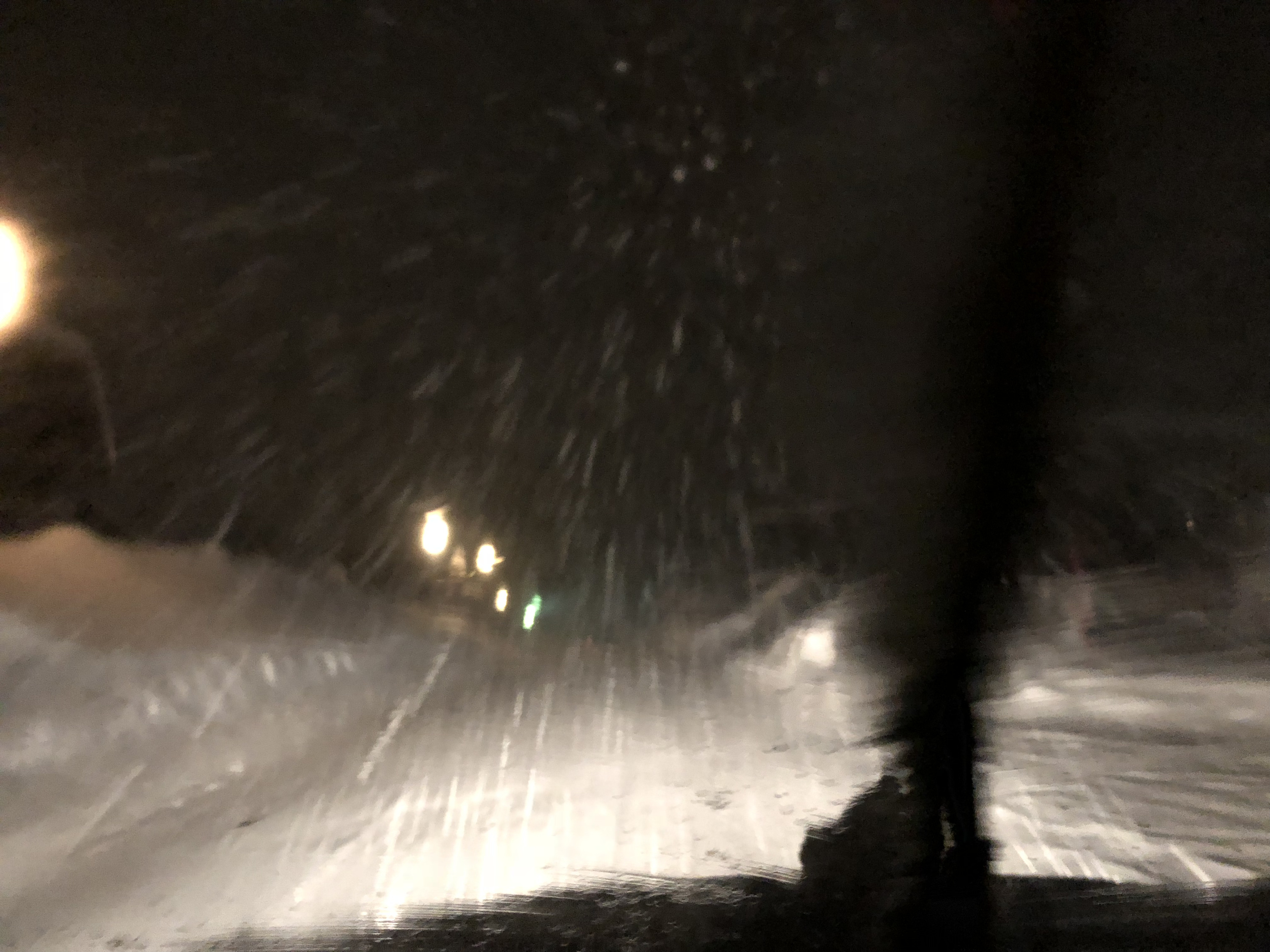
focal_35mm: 28
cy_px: 476
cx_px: 635
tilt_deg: +13.9
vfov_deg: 49.7
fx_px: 1027
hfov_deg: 63.4
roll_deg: +1.5
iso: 250
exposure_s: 1/4
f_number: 1.8
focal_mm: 4
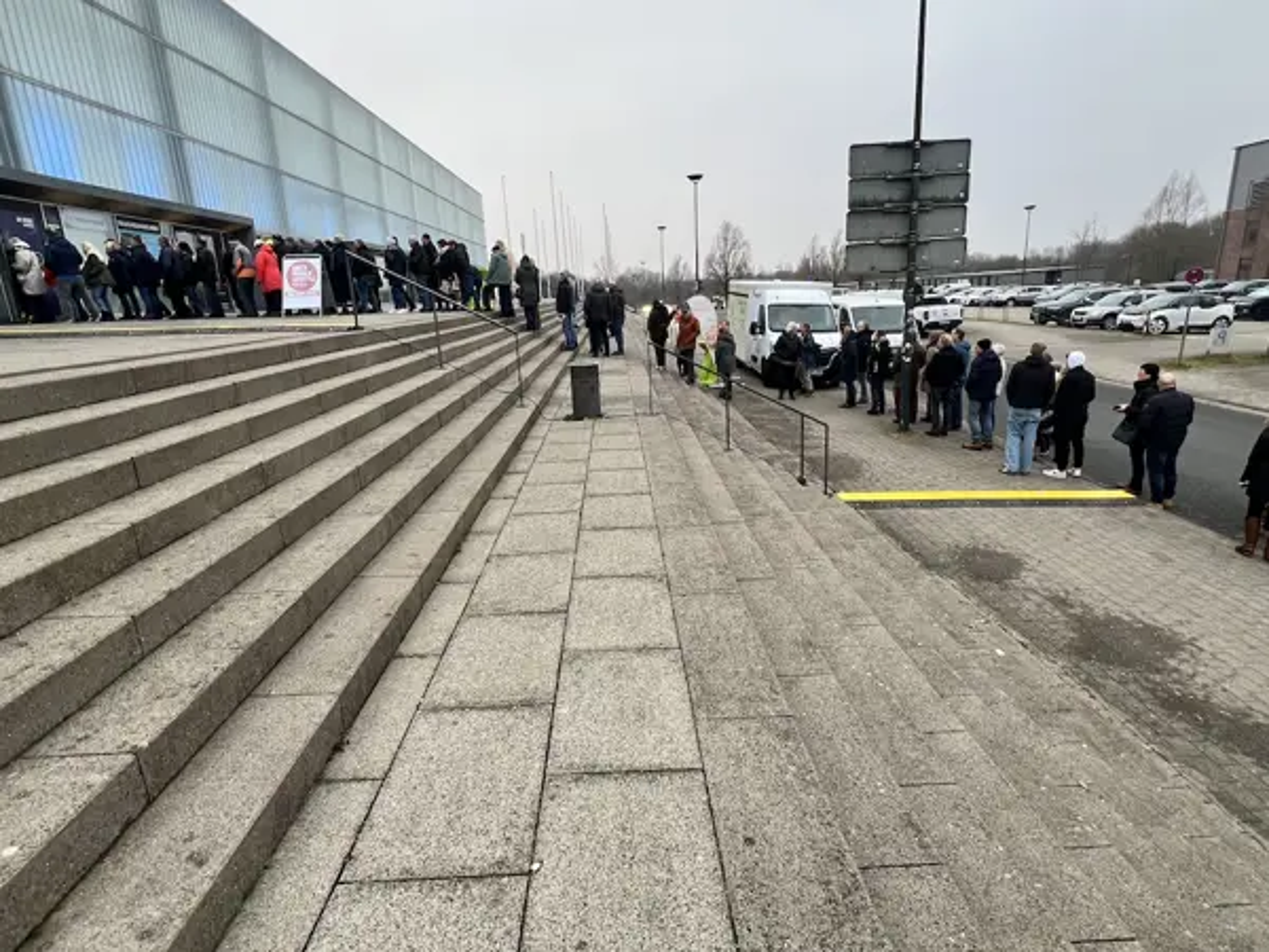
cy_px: 476
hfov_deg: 106.2
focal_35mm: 13
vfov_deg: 89.9
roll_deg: +3.2
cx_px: 634
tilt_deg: -15.4
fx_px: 477
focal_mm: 1.57
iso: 64
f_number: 1.8
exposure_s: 1/99
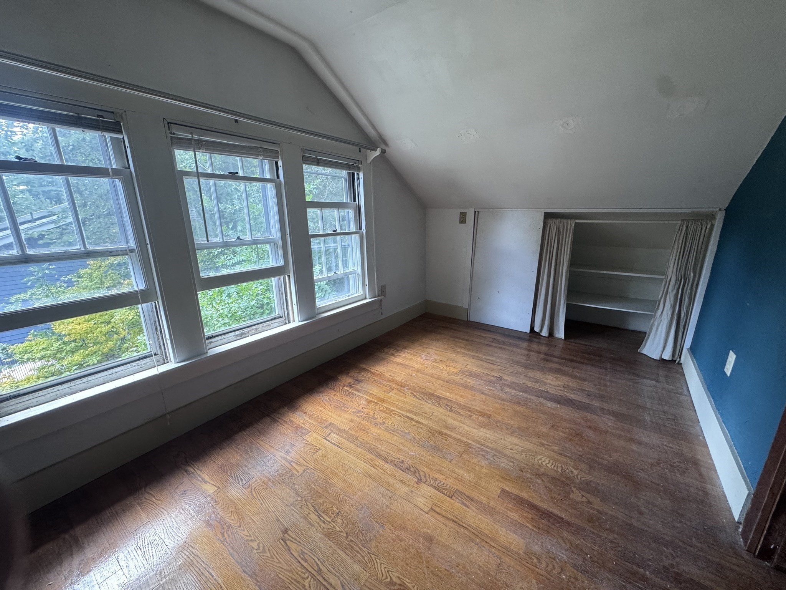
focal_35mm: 14
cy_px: 295
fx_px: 318
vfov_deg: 85.7
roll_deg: -0.7
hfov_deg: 102.1
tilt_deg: -15.0
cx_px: 393
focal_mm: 2.22
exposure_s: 1/99
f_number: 2.2
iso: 250
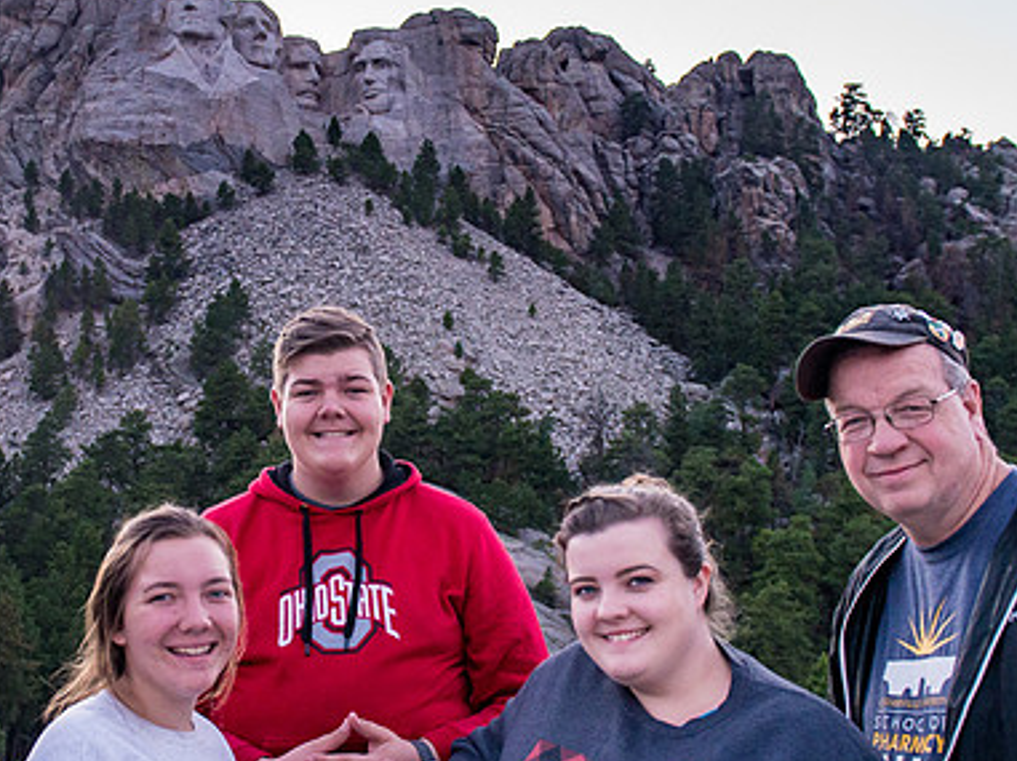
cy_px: 355
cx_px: 352
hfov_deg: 38.6
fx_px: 1438
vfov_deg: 29.6
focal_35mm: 49
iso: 1600
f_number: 2.8
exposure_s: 1/125
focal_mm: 24
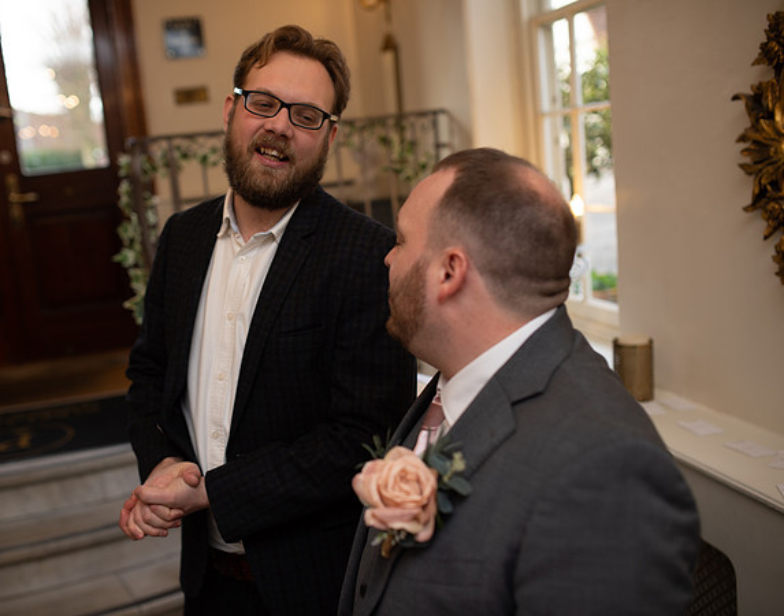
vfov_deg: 37.8
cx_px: 322
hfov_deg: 46.9
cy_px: 308
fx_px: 899
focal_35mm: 39
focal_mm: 35
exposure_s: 1/100
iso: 100
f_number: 2.5
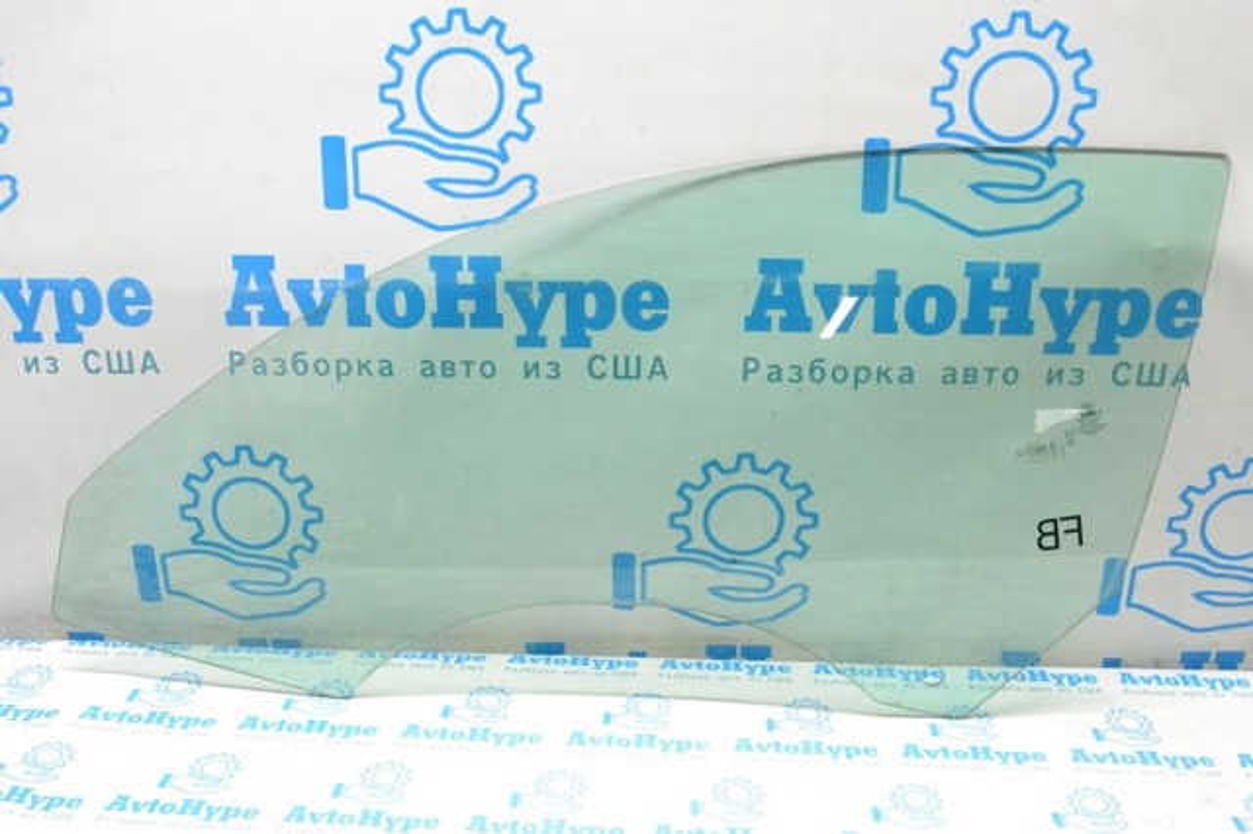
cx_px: 626
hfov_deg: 53.2
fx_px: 1252
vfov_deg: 36.8
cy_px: 417
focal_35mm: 36
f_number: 9
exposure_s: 1/160
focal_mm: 24
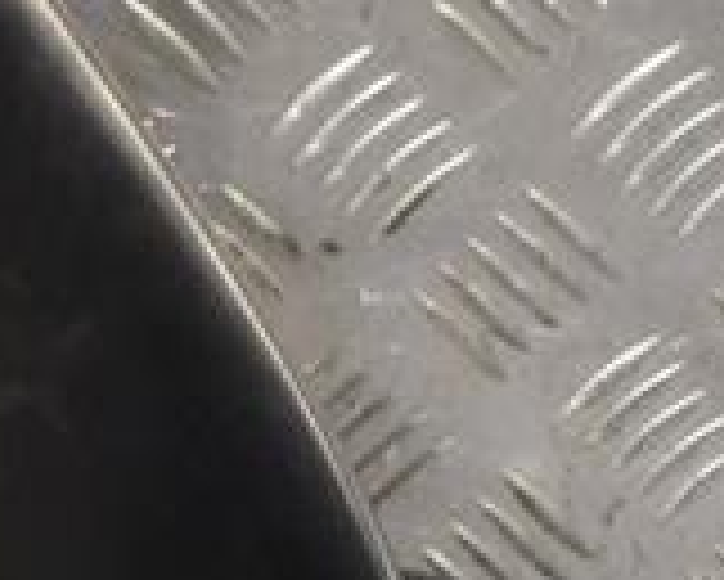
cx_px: -490
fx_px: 5403
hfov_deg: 7.5
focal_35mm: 252
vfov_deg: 6.1
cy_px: 432
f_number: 8
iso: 3200
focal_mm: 48
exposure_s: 1/250
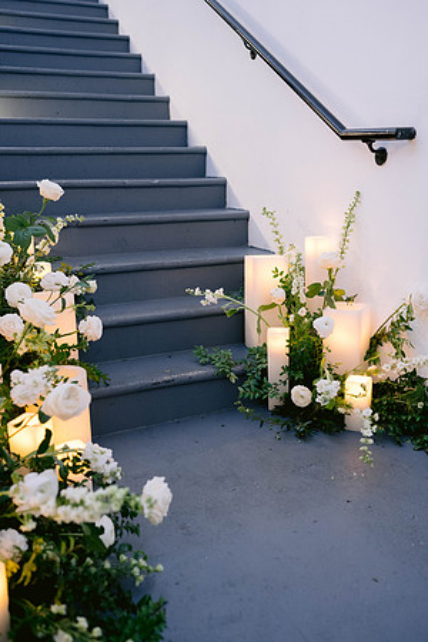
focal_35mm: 35
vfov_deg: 54.4
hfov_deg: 37.9
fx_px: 624
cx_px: 214
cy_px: 321
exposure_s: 1/50
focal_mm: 35
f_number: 2.8
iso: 1600
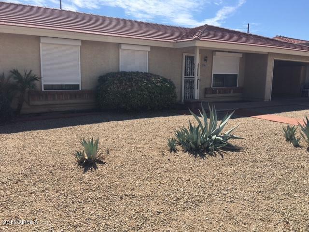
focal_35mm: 29
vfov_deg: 48.2
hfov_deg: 61.7
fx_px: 259
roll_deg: -1.0
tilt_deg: -7.2
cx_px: 154
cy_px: 116
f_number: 2.2
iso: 25
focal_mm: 4.15
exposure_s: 1/1603
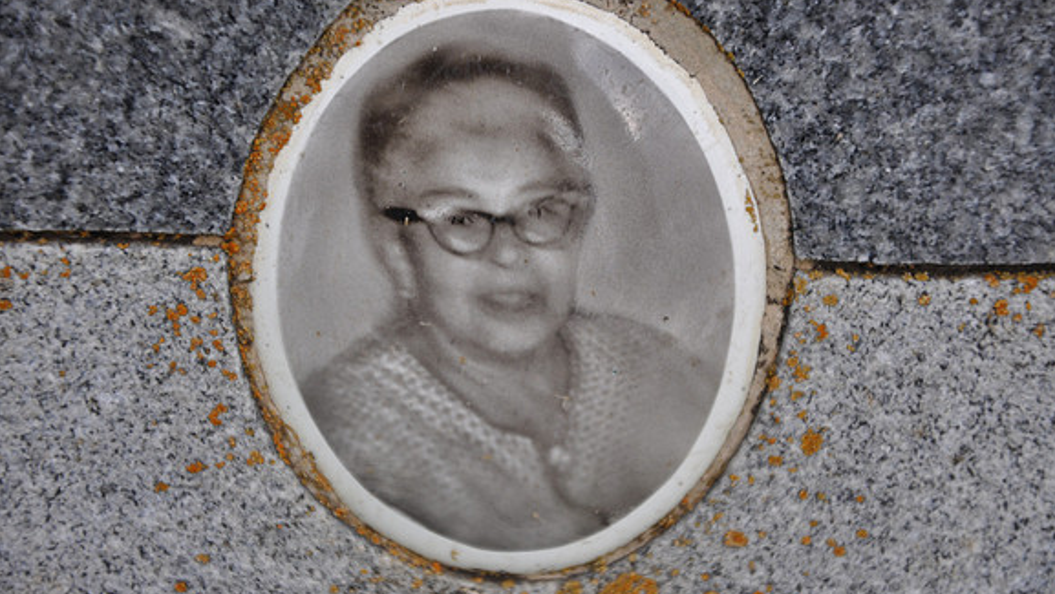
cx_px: 528
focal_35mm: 166
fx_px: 4632
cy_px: 299
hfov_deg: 13.0
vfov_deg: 7.3
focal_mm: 105
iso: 200
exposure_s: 1/125
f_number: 5.6
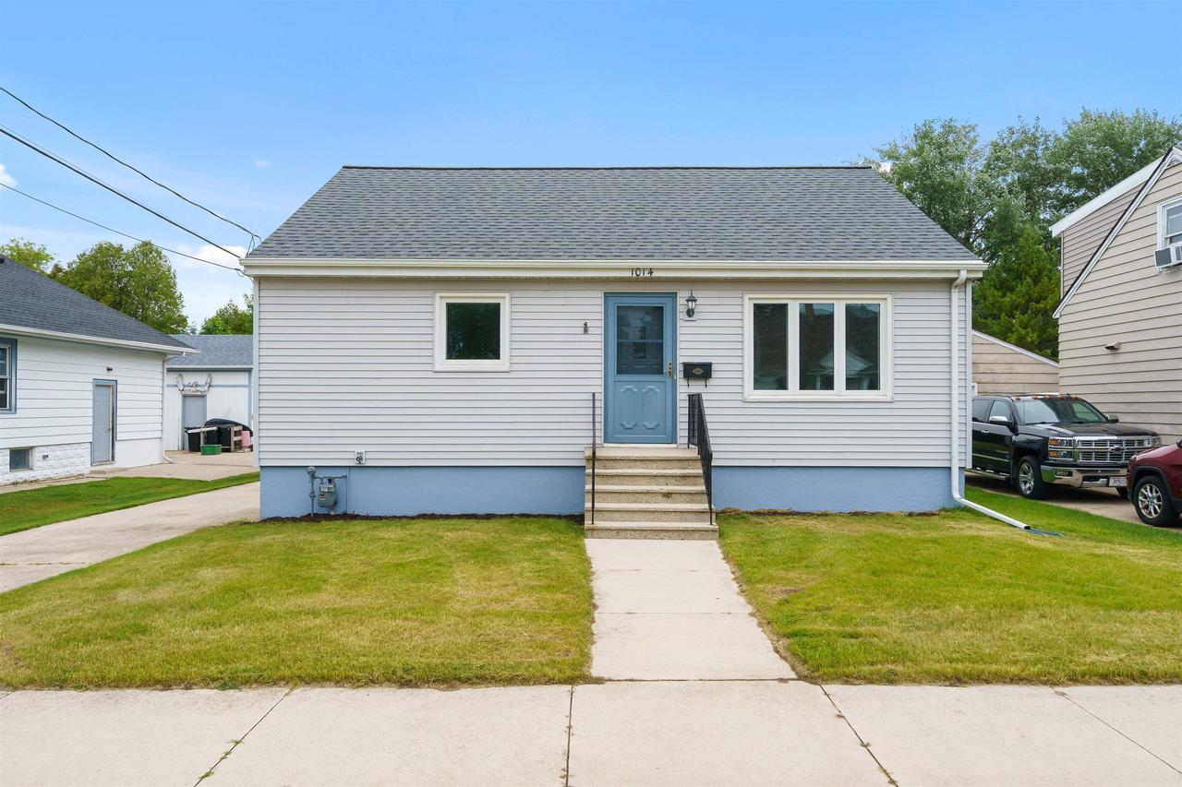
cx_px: 591
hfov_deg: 73.8
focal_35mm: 24
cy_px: 394
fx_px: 788
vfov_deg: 53.1
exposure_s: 1/1000
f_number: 8
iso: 640
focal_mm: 24
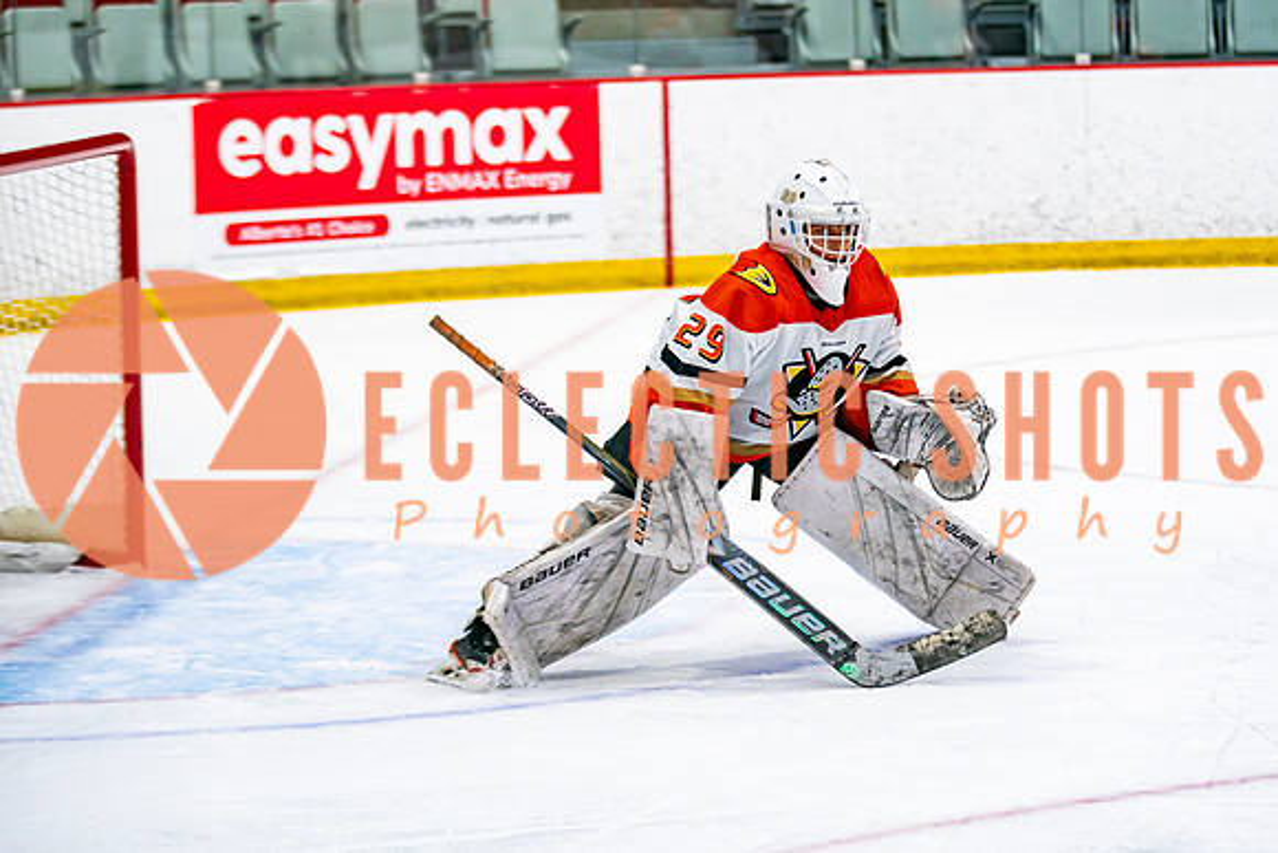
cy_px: 451
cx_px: 894
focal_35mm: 157
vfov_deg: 8.7
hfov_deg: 13.0
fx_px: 5589
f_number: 2.8
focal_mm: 102
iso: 800
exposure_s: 1/640
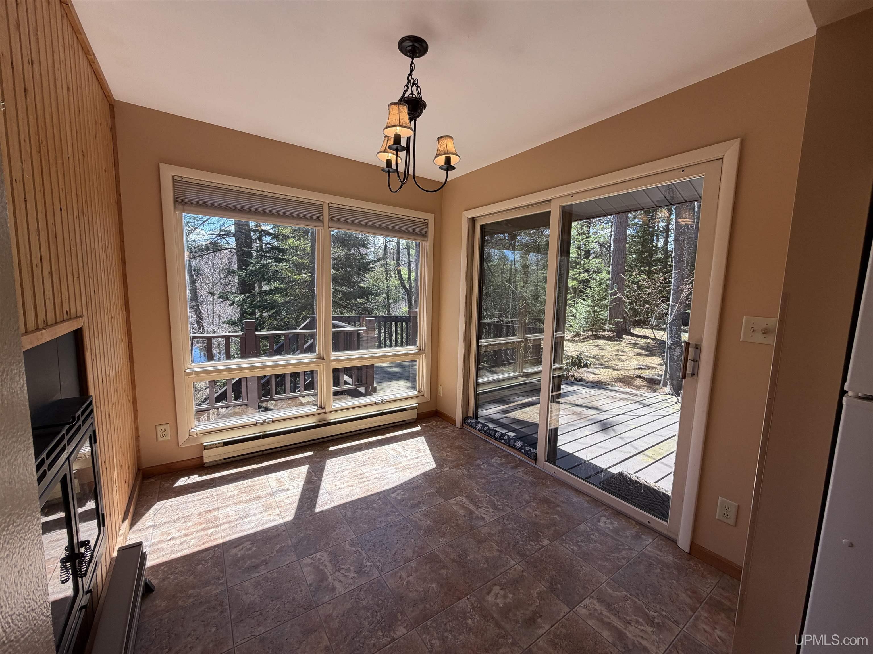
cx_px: 436
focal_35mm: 14
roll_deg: -1.3
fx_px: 353
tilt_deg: -6.2
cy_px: 327
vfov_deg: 85.7
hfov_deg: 102.1
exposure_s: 1/225
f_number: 2.2
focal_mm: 2.22
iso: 50
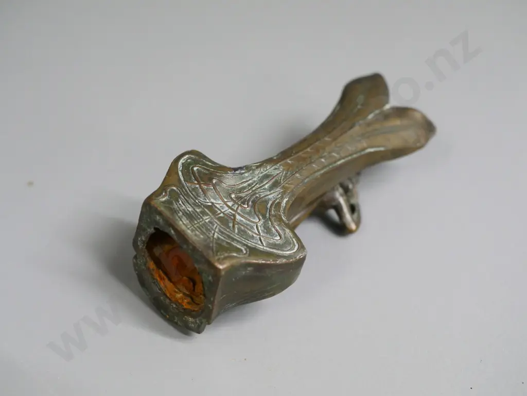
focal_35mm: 50
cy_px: 198
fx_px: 761
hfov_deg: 38.2
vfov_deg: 29.1
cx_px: 264
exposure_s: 1/200
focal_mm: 25
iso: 3200
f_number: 3.2
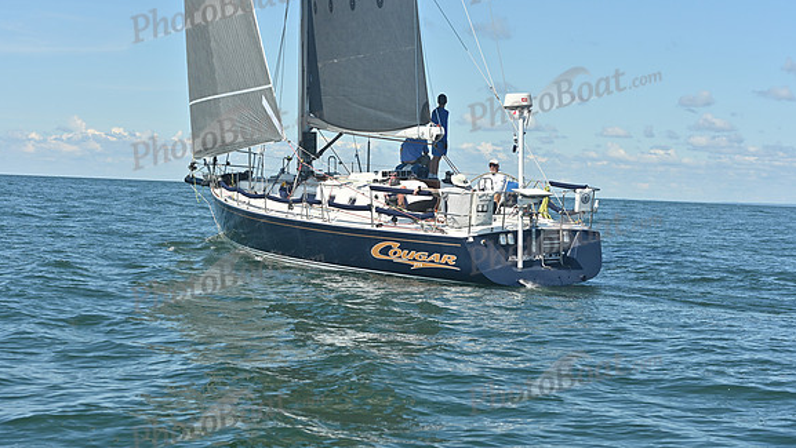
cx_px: 397
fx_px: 1668
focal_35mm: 79
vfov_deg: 15.3
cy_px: 187
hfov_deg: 26.8
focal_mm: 75
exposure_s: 1/1600
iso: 250
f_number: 6.3
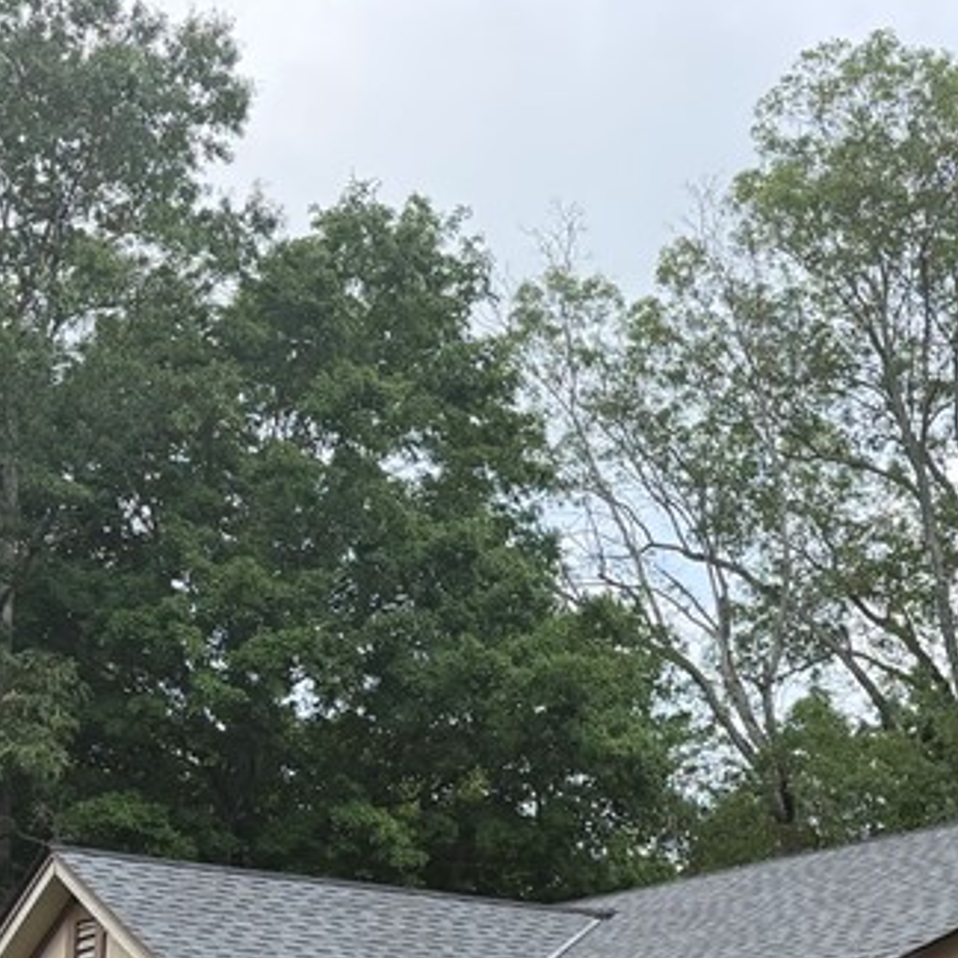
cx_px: 804
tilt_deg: +4.9
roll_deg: -1.0
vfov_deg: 24.3
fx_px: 2098
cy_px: 1005
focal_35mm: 67
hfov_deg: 25.2
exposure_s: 1/2232
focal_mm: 6.76
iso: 100
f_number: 1.78
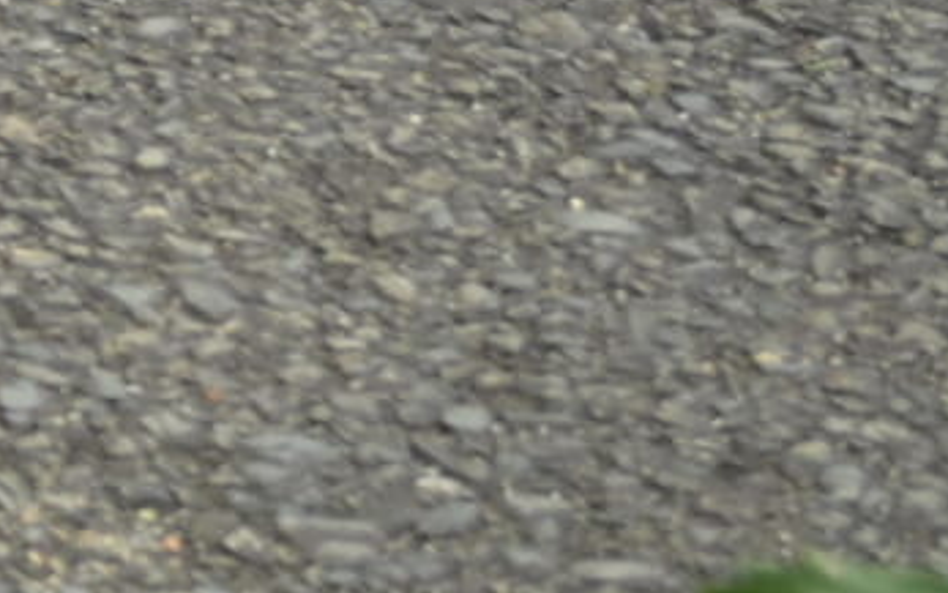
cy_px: -1029
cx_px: -2300
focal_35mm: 237
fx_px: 6118
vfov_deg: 5.3
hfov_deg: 7.4
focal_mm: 21
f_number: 4
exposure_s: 1/125
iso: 320
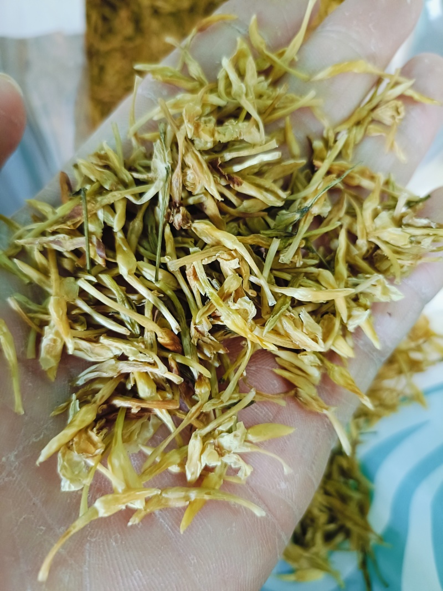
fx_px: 427
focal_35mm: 25
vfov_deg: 69.4
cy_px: 296
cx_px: 222
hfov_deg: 54.9
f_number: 1.7
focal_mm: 4.7
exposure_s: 1/33.3
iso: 2438
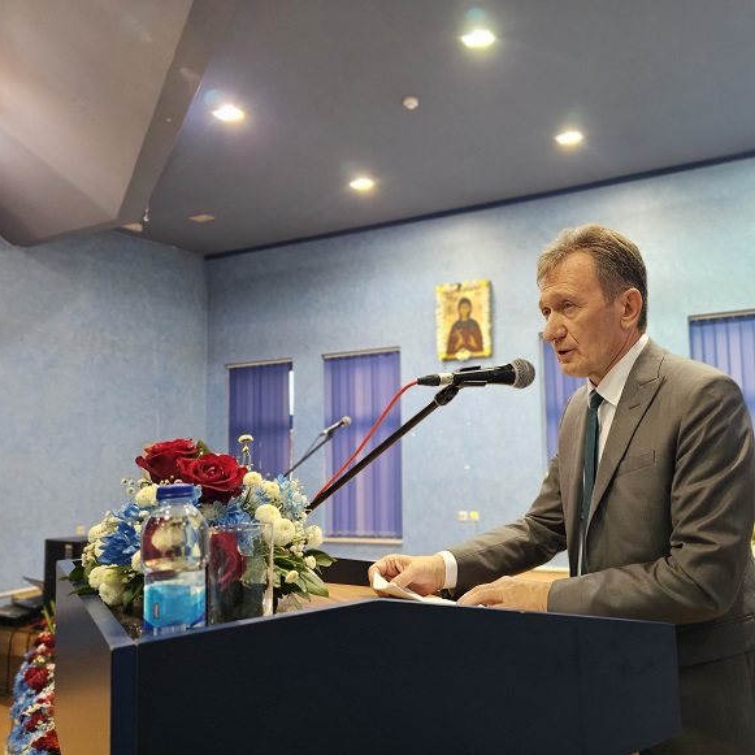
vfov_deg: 57.3
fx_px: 691
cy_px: 369
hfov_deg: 56.0
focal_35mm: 28
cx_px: 505
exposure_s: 1/100
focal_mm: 6.3
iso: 400
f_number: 1.7
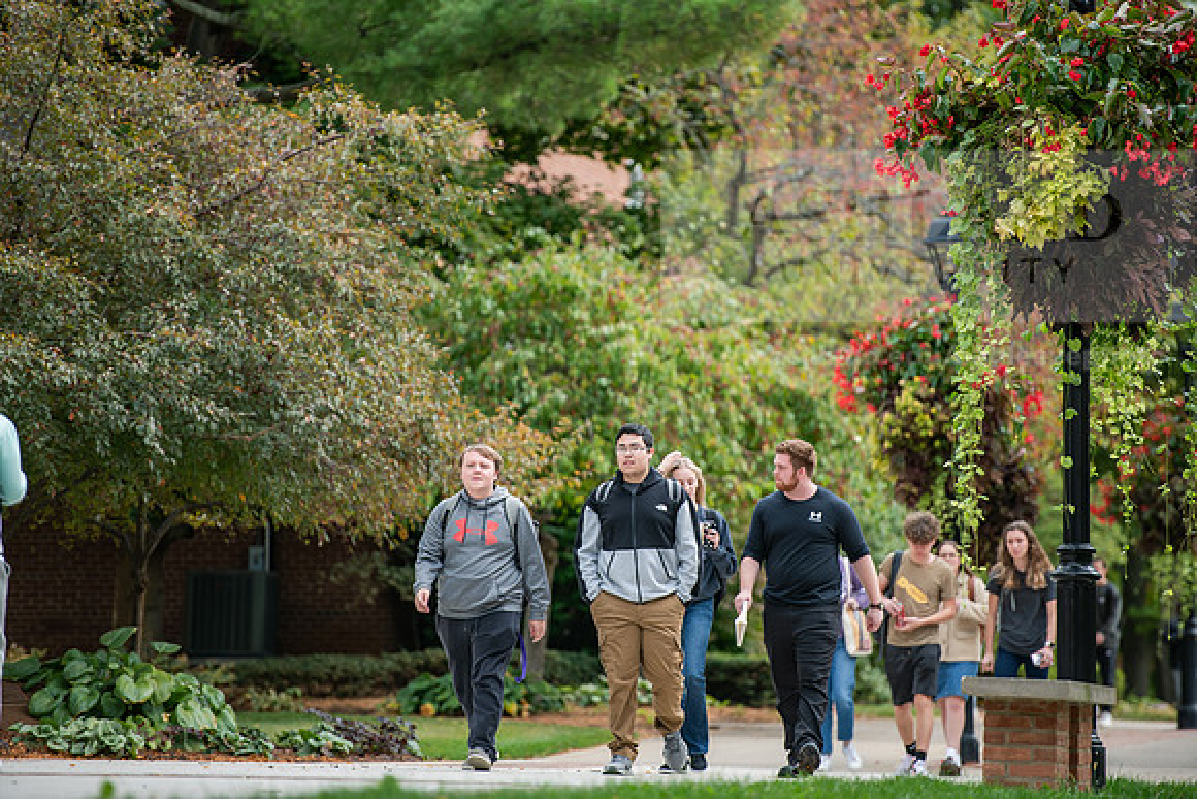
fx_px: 6651
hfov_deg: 10.3
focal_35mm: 200
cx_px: 598
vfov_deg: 6.9
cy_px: 400
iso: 125
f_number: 3.2
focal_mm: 200
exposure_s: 1/500
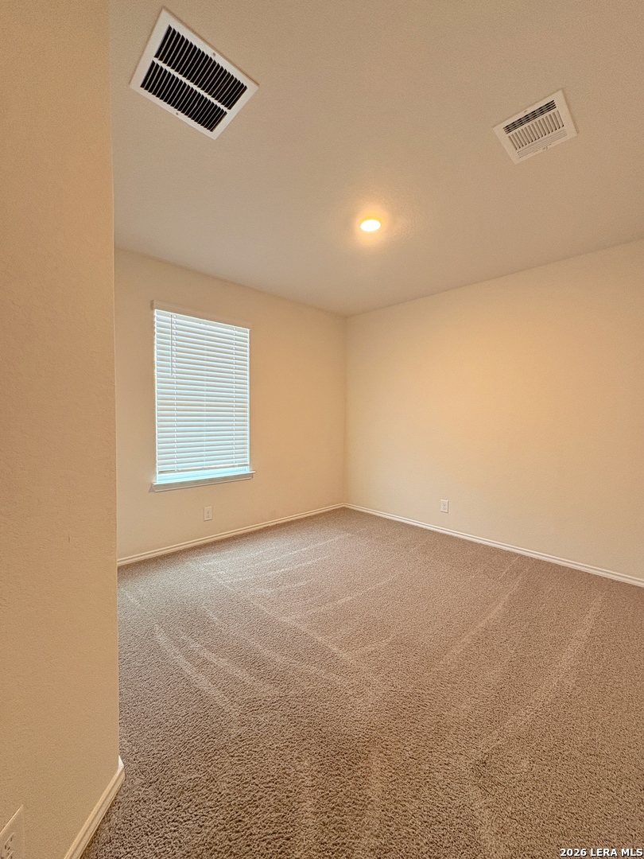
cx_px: 322
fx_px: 347
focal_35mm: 14
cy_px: 430
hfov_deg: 85.7
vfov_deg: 102.1
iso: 200
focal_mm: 2.22
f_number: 2.2
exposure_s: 1/60
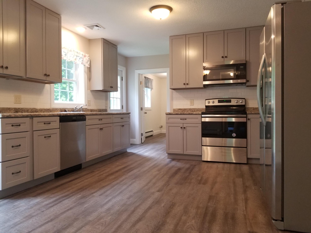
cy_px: 116
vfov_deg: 53.1
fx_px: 234
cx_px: 156
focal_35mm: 26
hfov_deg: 67.3
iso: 200
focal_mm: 4.25
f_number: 1.7
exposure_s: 1/40
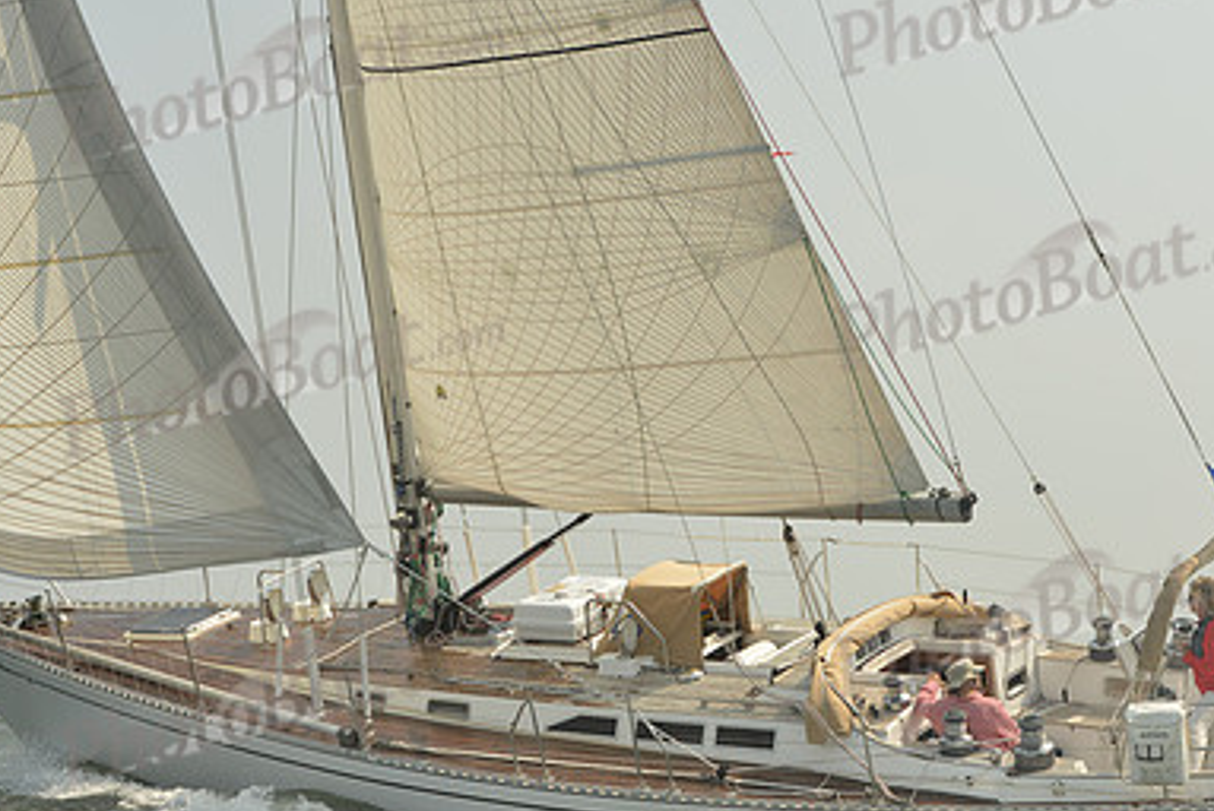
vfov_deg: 12.9
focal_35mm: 106
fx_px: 3577
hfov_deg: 19.3
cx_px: 672
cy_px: 496
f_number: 9
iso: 320
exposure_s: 1/1250
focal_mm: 70
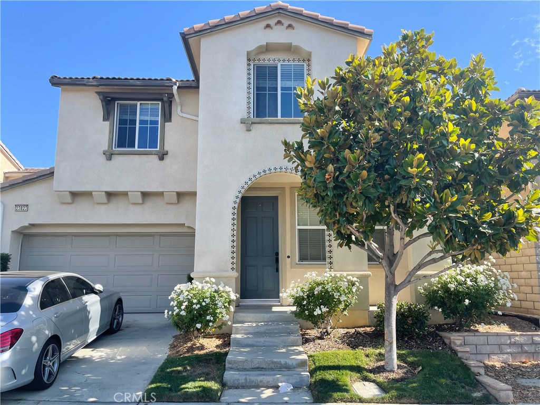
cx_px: 270
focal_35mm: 26
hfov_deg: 67.3
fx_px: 406
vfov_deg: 53.1
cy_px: 202
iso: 32
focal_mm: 5.1
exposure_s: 1/1100
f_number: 1.6
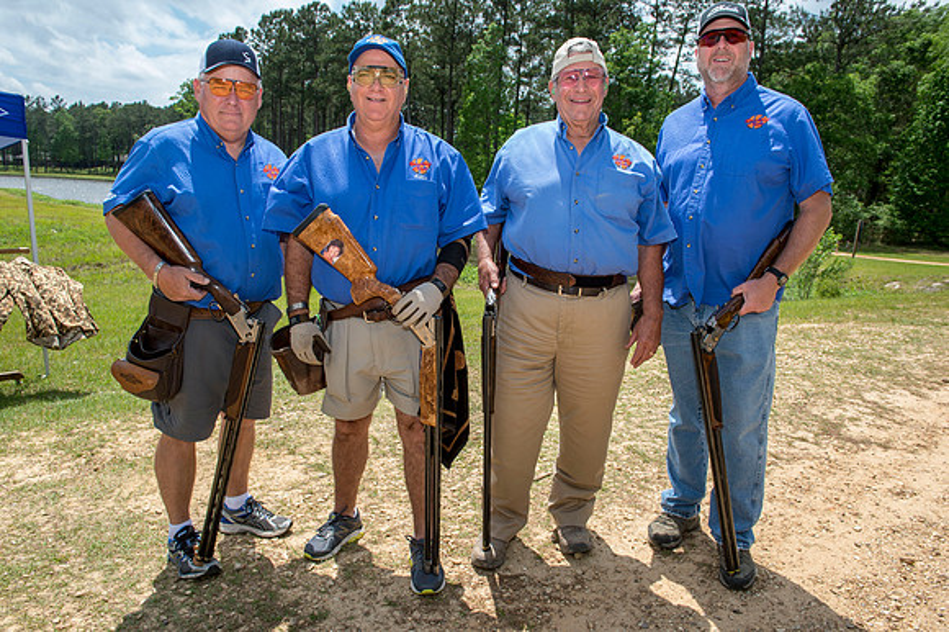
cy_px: 316
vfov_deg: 53.1
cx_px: 474
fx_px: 632
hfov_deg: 73.8
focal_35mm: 24
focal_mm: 24
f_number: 9
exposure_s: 1/200
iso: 160
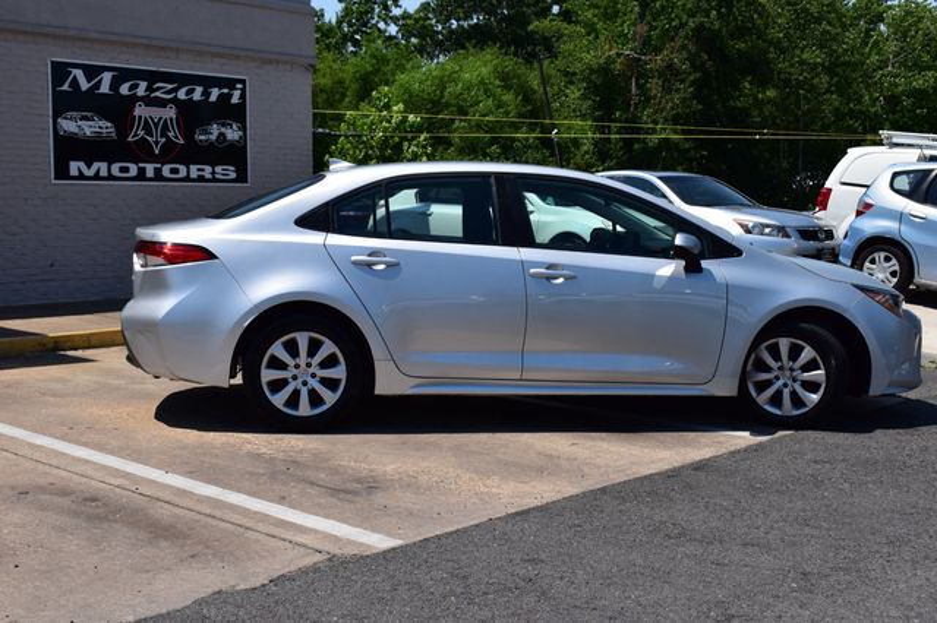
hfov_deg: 43.6
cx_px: 468
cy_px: 312
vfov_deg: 29.8
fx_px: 1171
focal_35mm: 45
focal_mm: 30
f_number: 11
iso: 200
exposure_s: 1/500
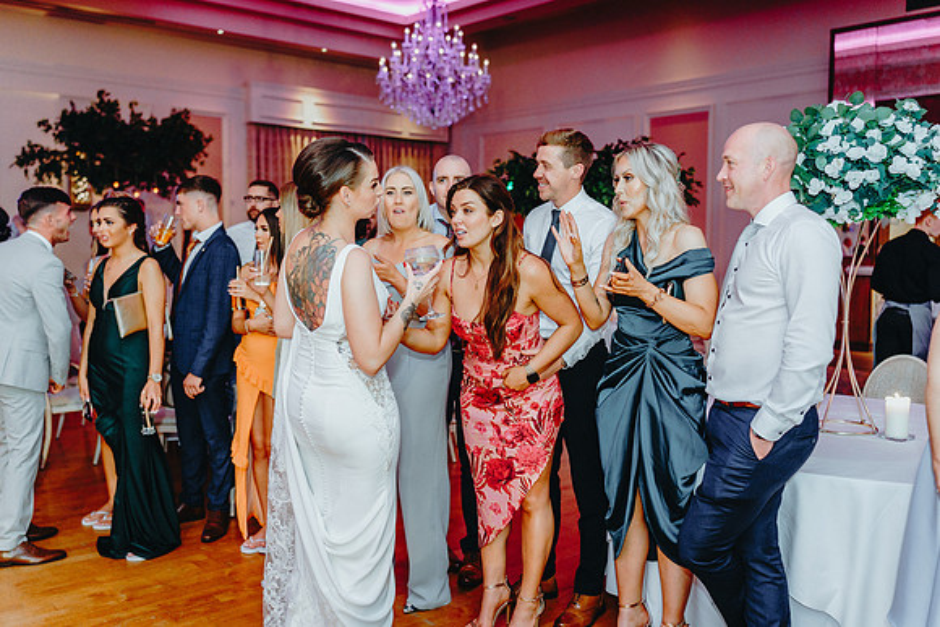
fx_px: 914
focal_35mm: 35
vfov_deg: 37.9
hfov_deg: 54.4
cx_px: 470
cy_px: 314
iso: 1600
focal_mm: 35
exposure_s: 1/250
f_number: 2
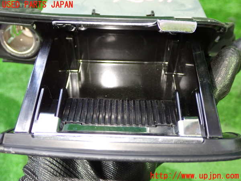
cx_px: 120
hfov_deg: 45.8
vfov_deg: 35.1
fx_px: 285
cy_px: 90
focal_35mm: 41
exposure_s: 1/25
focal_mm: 7.31
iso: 800
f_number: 2.8
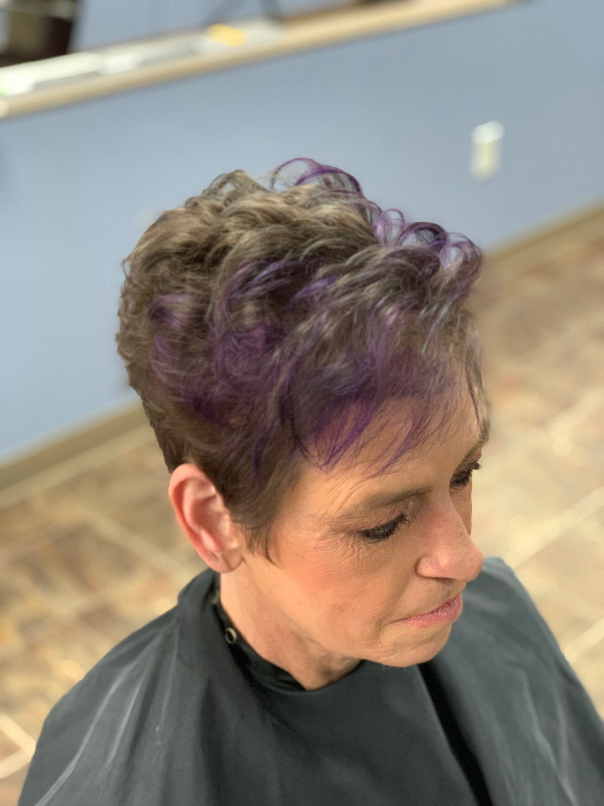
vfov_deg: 36.8
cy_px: 403
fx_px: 1210
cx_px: 302
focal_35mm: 52
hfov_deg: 28.0
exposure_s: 1/60
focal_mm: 6
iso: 320
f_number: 2.4
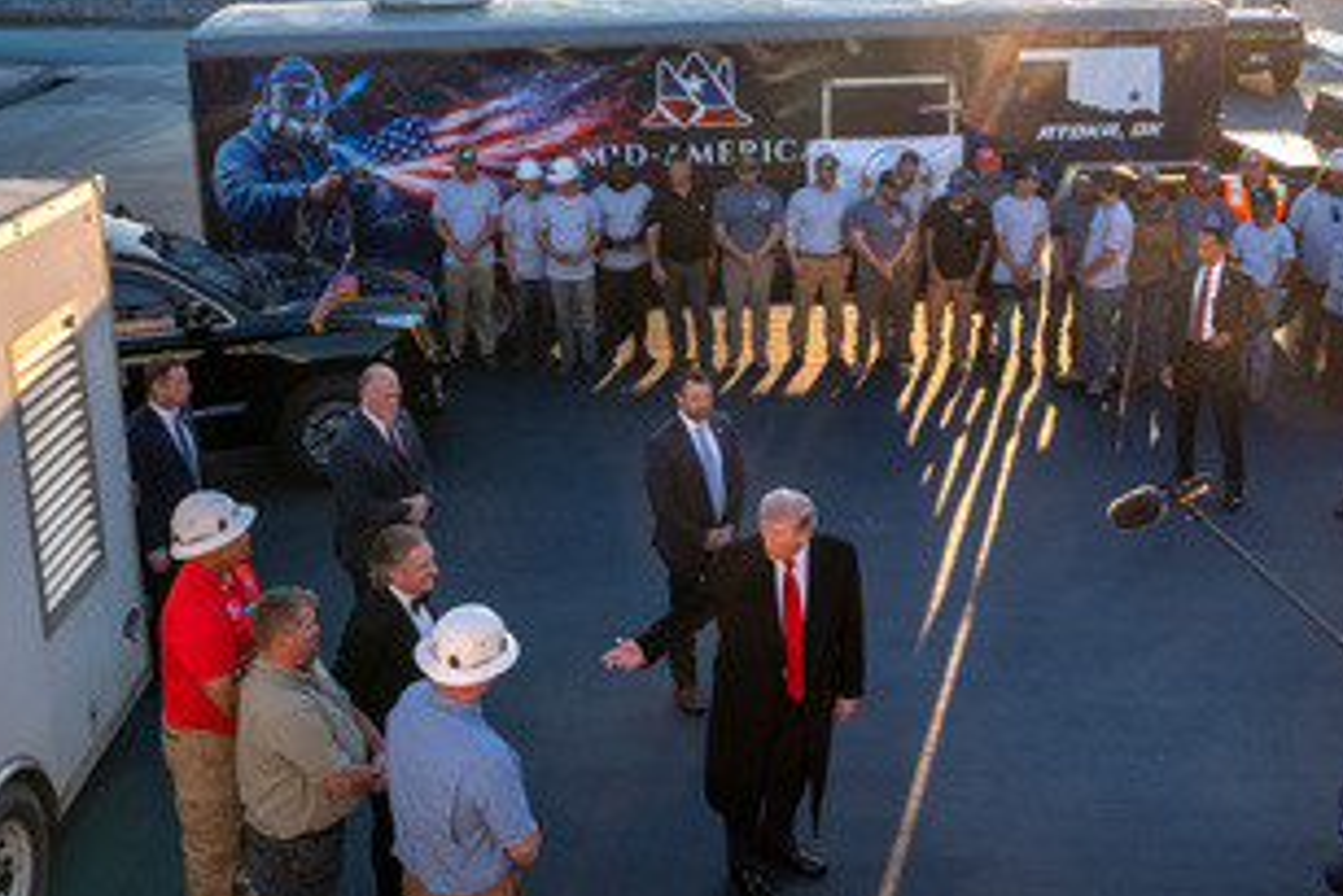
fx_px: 1493
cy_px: 243
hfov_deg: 48.4
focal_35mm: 40
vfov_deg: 32.9
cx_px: 674
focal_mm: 24
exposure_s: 1/400
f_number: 7.1
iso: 640
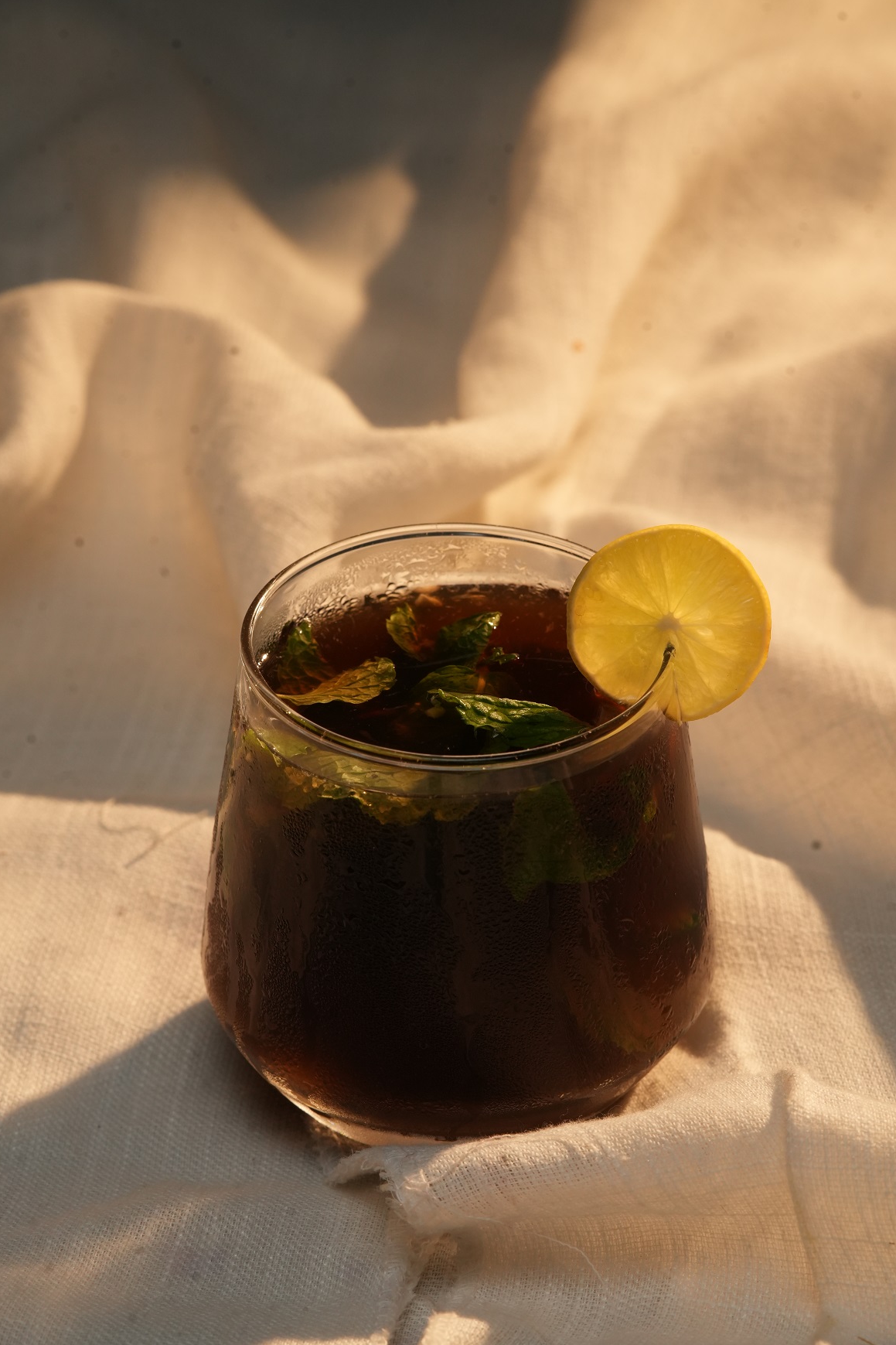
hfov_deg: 10.5
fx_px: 4891
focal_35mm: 131
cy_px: 674
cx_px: 447
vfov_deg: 15.6
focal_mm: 130
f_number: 11
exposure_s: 1/125
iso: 1250
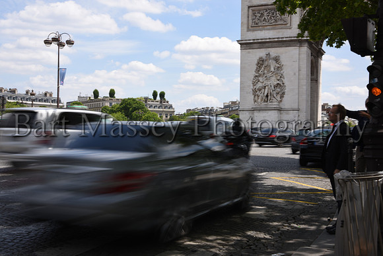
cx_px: 192
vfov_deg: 28.1
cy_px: 128
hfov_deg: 41.1
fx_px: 511
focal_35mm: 48
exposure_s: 1/10
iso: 64
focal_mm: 48
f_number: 32
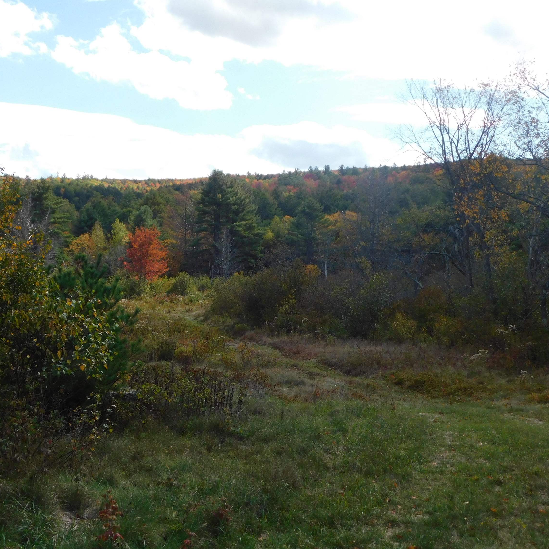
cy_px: 273
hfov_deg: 39.2
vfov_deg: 39.2
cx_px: 258
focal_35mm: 43
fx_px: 772
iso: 125
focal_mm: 6.3
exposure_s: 1/800
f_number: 3.5
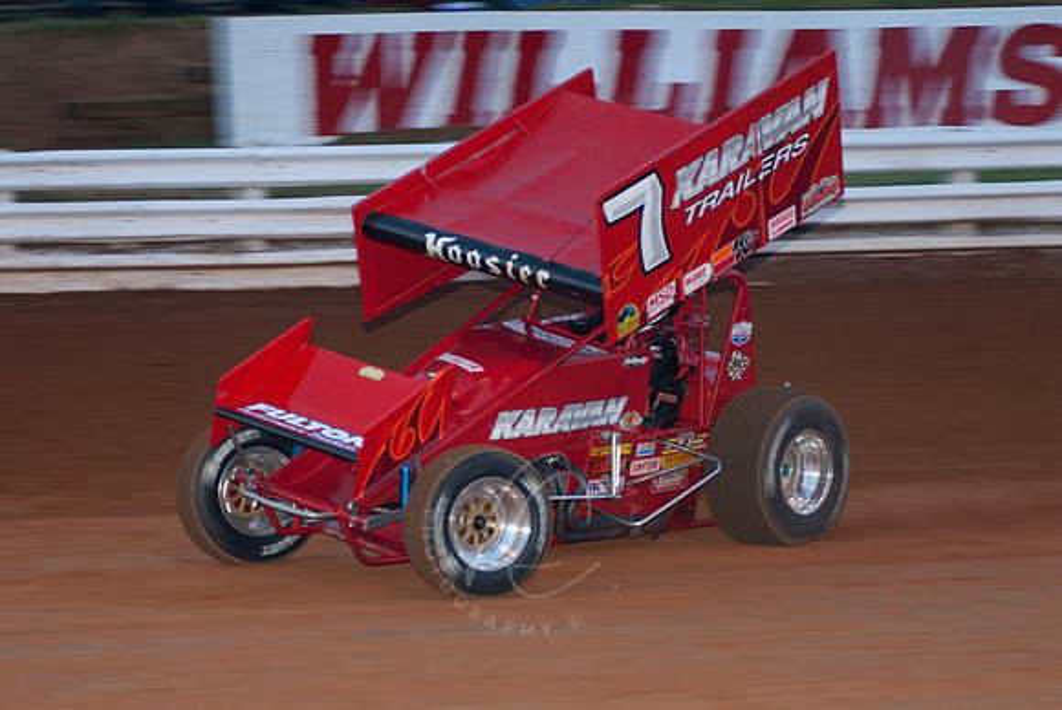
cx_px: 531
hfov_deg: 14.4
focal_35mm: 142
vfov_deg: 9.7
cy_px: 355
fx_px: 4208
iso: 250
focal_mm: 95
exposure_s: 1/320
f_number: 3.2
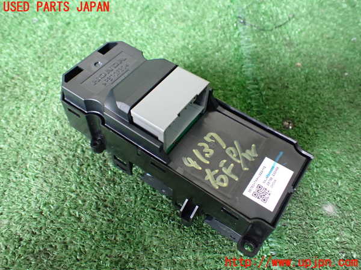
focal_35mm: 30
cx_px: 180
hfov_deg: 60.0
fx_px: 313
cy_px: 135
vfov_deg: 46.8
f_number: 2.3
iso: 800
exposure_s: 1/80
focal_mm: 5.4
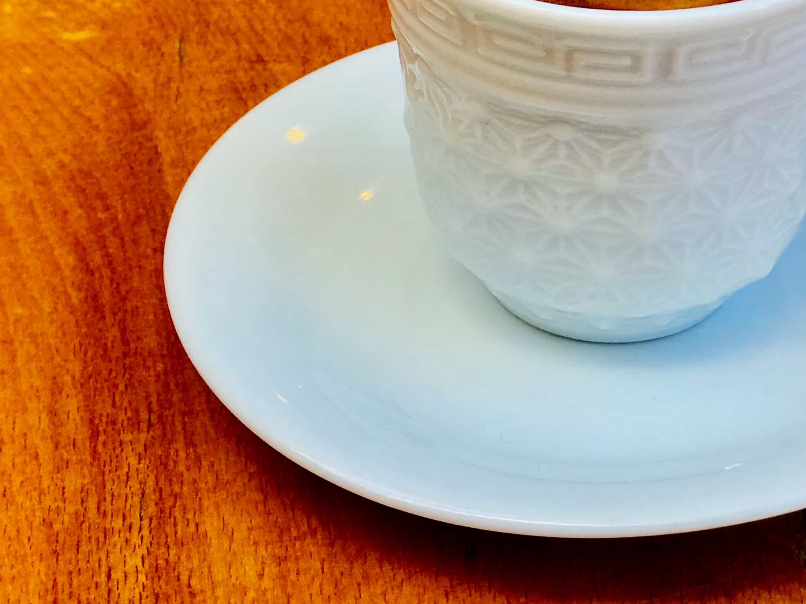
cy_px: 123
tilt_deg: -36.1
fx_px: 2585
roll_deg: +3.8
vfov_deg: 13.3
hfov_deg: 17.7
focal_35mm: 111
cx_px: 307
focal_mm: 6.6
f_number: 2.8
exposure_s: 1/100
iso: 20
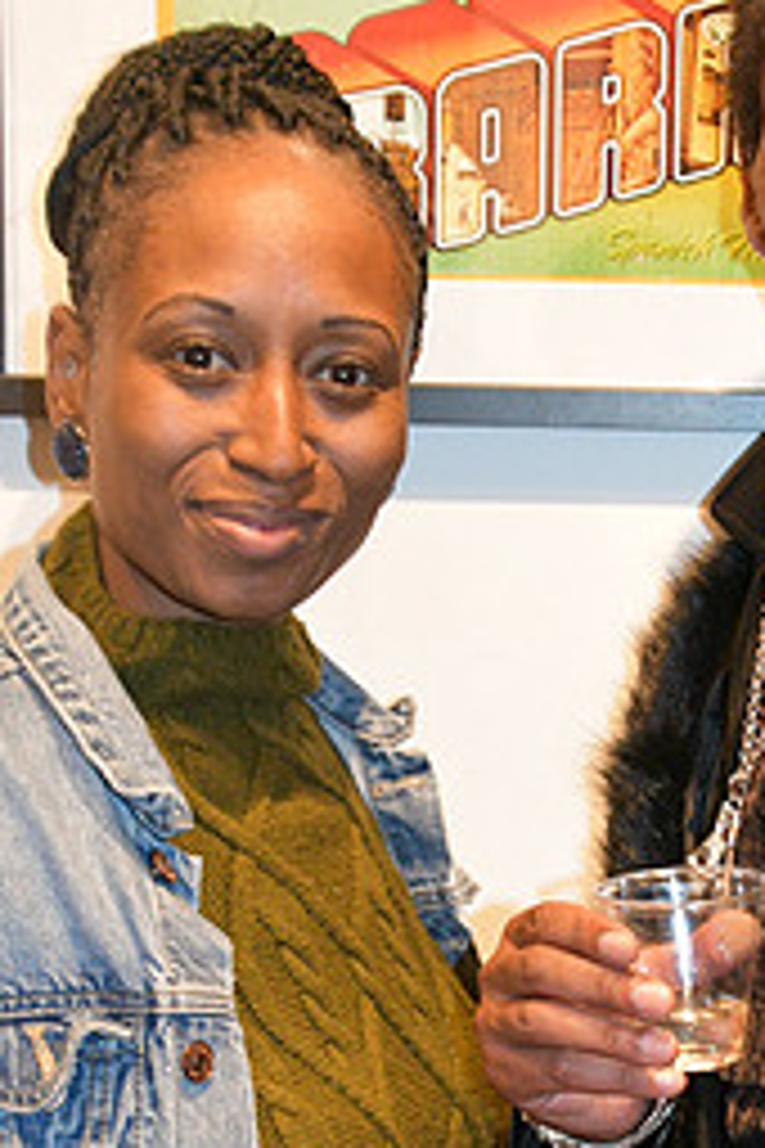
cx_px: 650
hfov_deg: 16.5
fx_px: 2614
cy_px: 927
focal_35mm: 82
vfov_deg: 24.4
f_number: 3.8
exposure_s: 1/60
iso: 2500
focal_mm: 24
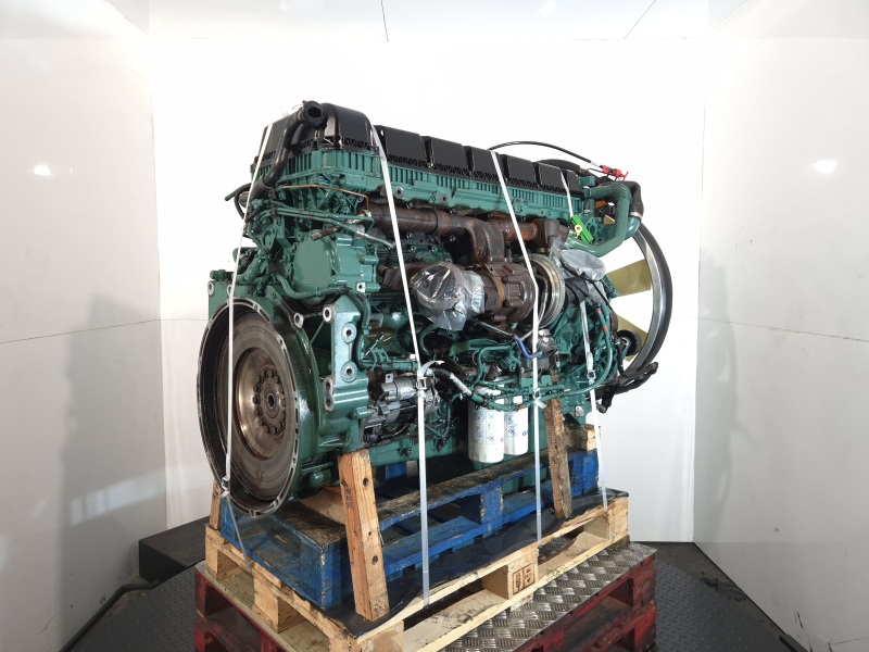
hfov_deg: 73.9
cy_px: 326
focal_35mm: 23
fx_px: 577
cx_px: 434
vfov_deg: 58.9
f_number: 1.8
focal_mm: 5.4
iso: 125
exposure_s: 1/50
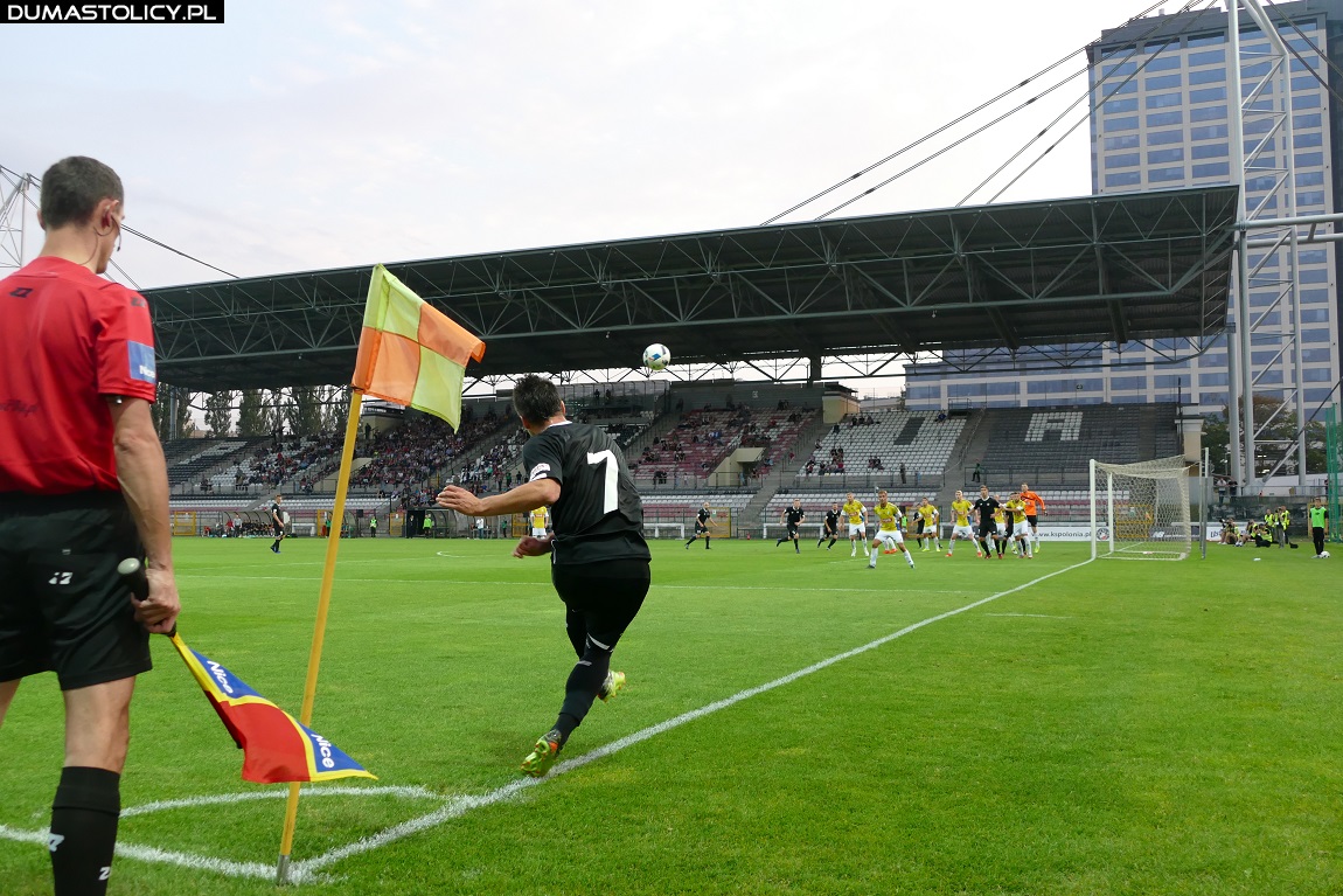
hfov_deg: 57.2
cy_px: 448
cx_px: 672
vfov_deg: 40.0
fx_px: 1231
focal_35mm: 33
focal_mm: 12.12
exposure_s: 1/500
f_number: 3
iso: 640
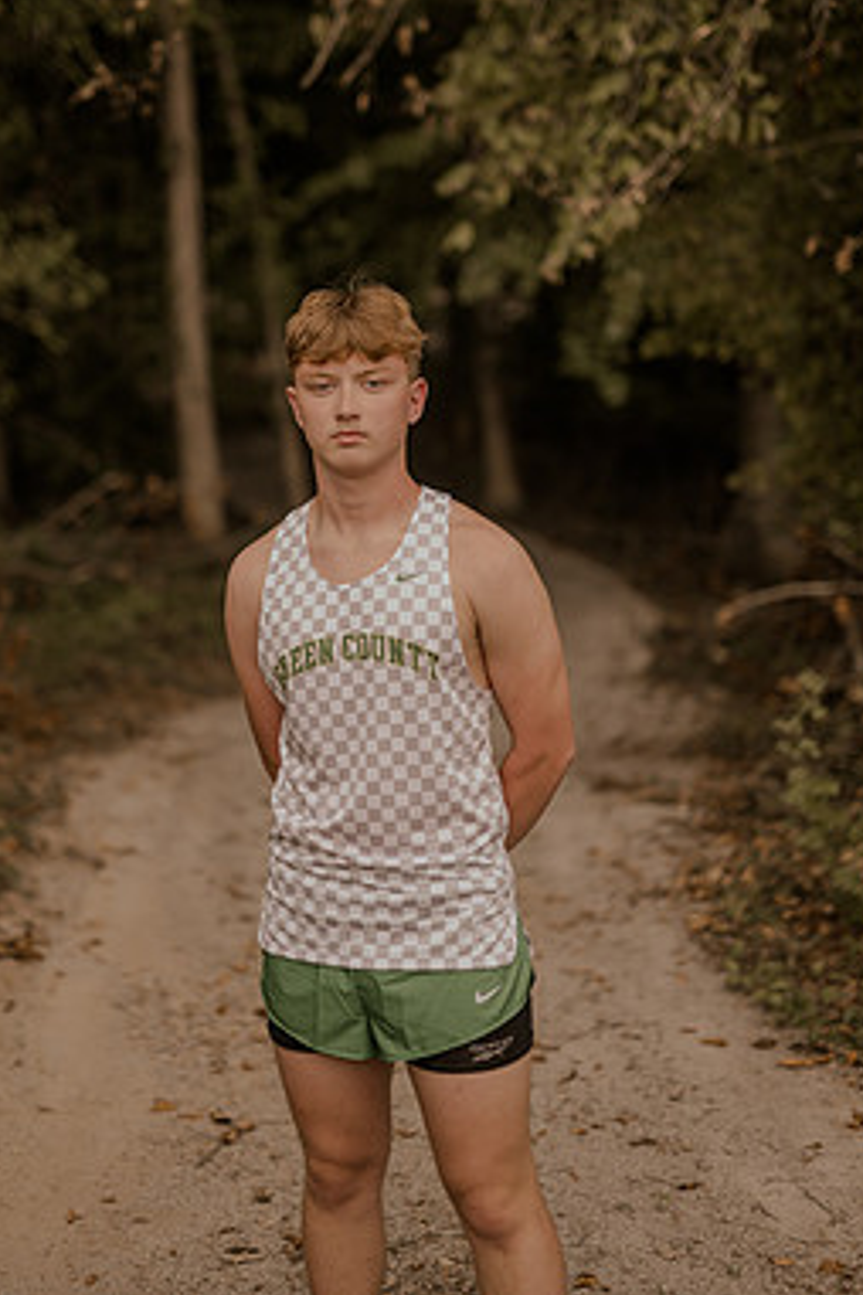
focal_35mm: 59
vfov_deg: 33.9
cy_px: 534
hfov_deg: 23.0
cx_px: 387
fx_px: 2121
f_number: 1.4
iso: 64
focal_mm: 50
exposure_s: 1/1000
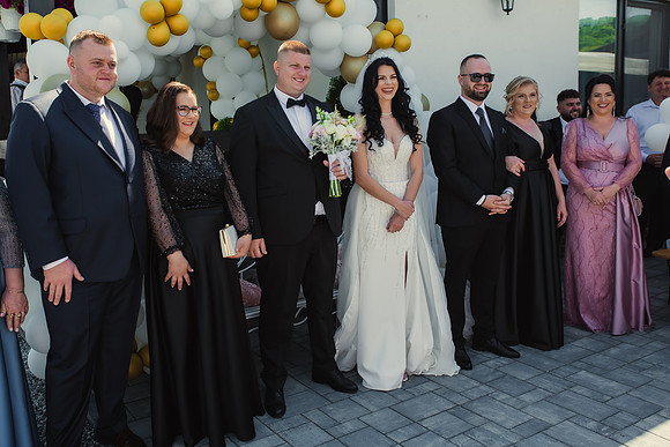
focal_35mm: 34
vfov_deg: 38.5
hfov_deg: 55.2
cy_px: 208
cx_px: 300
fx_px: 639
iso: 200
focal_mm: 31
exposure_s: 1/160
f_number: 6.3
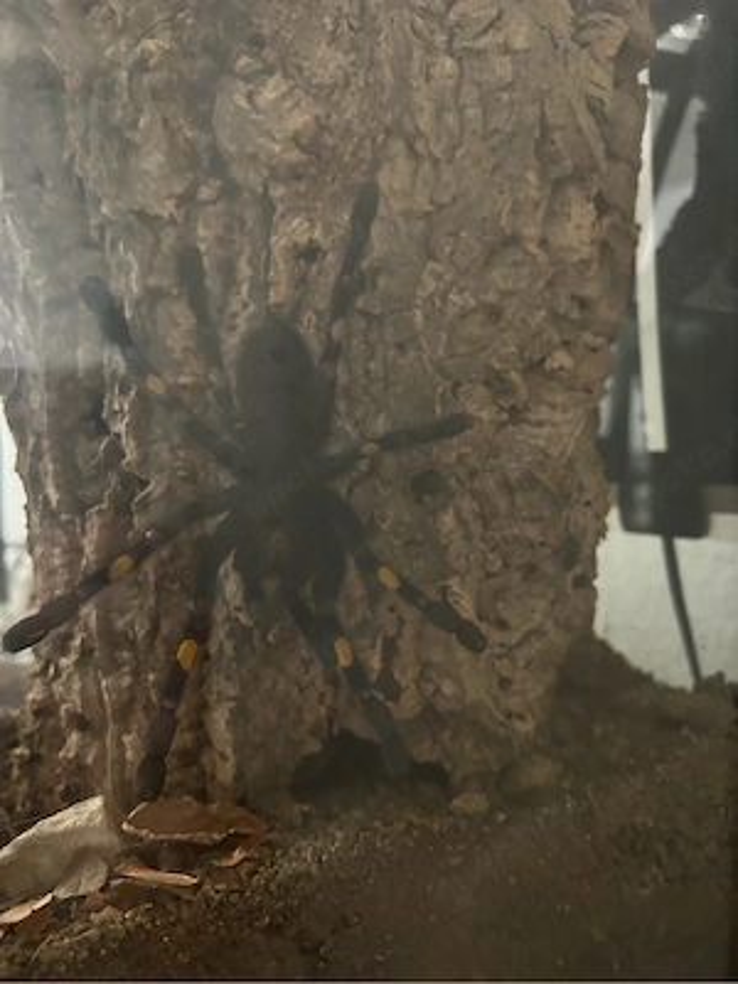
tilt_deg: -4.8
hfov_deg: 53.1
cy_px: 492
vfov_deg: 67.3
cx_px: 369
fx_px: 739
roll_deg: +1.1
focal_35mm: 26
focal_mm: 5.7
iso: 800
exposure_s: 1/30
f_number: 1.5
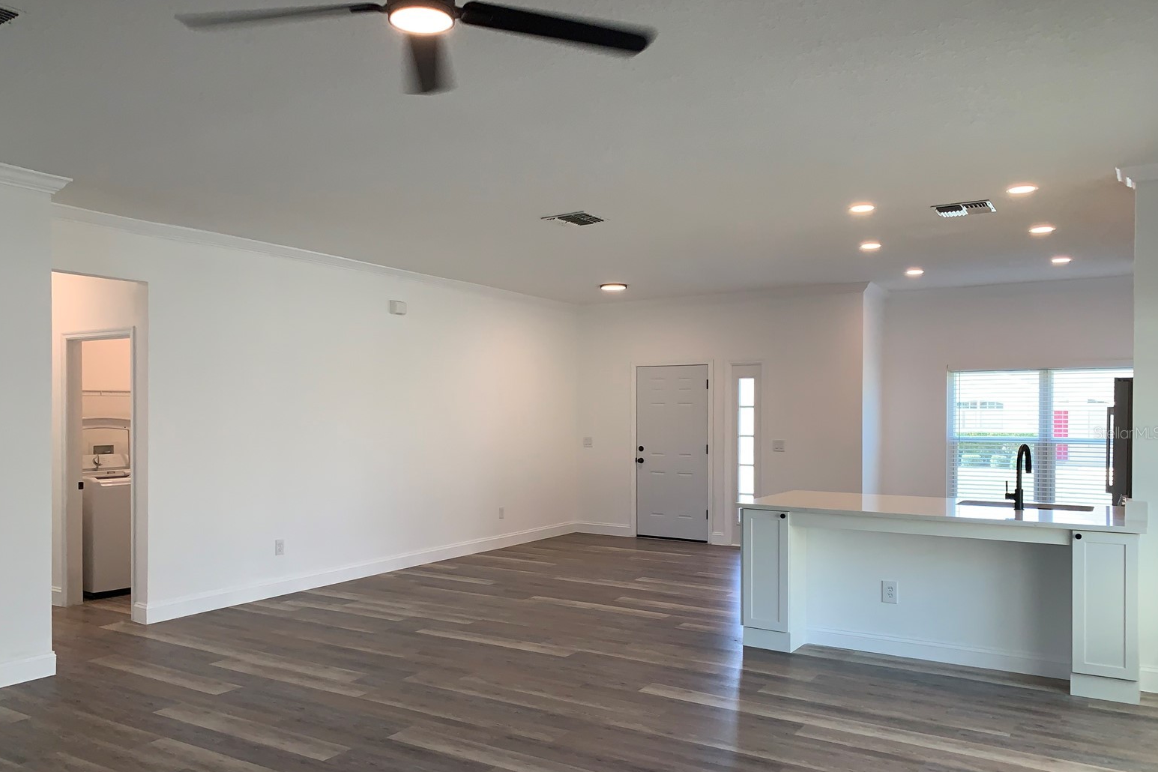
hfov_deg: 65.5
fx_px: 901
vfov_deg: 46.3
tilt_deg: -1.3
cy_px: 432
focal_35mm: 28
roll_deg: +0.2
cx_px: 565
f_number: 1.8
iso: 100
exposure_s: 1/121
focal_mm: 4.25
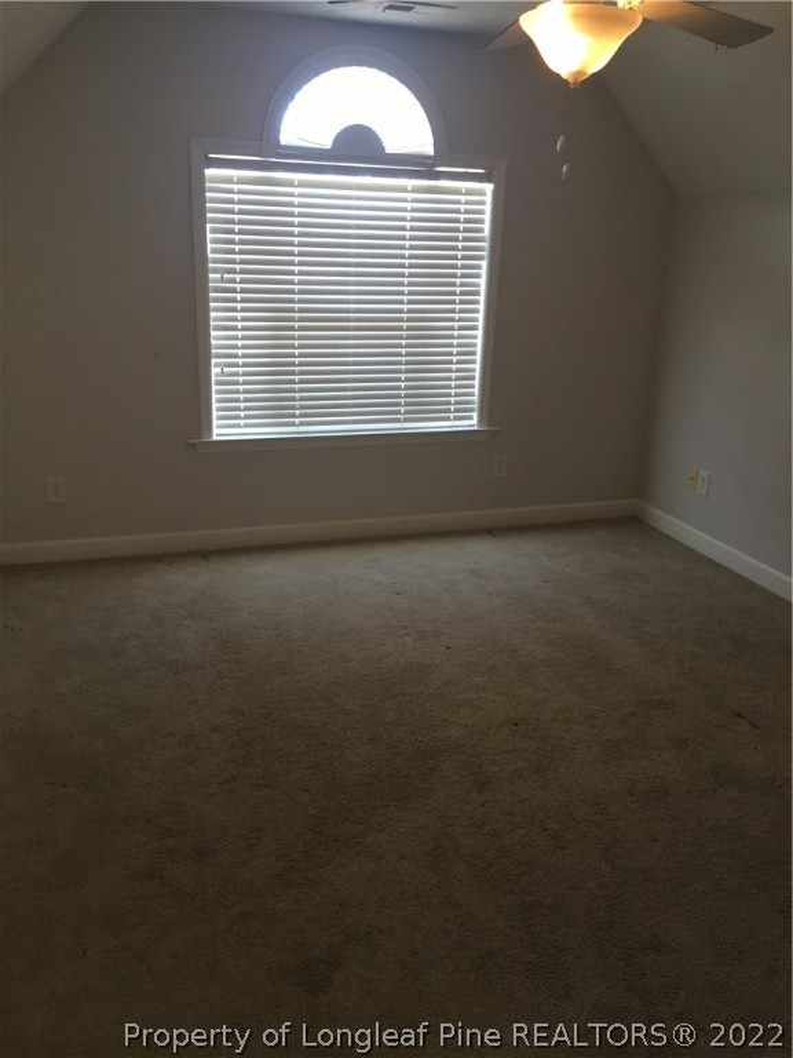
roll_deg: -1.7
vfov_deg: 61.7
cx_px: 396
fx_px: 886
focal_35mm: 29
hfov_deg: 48.2
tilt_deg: -16.9
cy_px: 529
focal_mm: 4.15
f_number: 2.2
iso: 80
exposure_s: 1/30
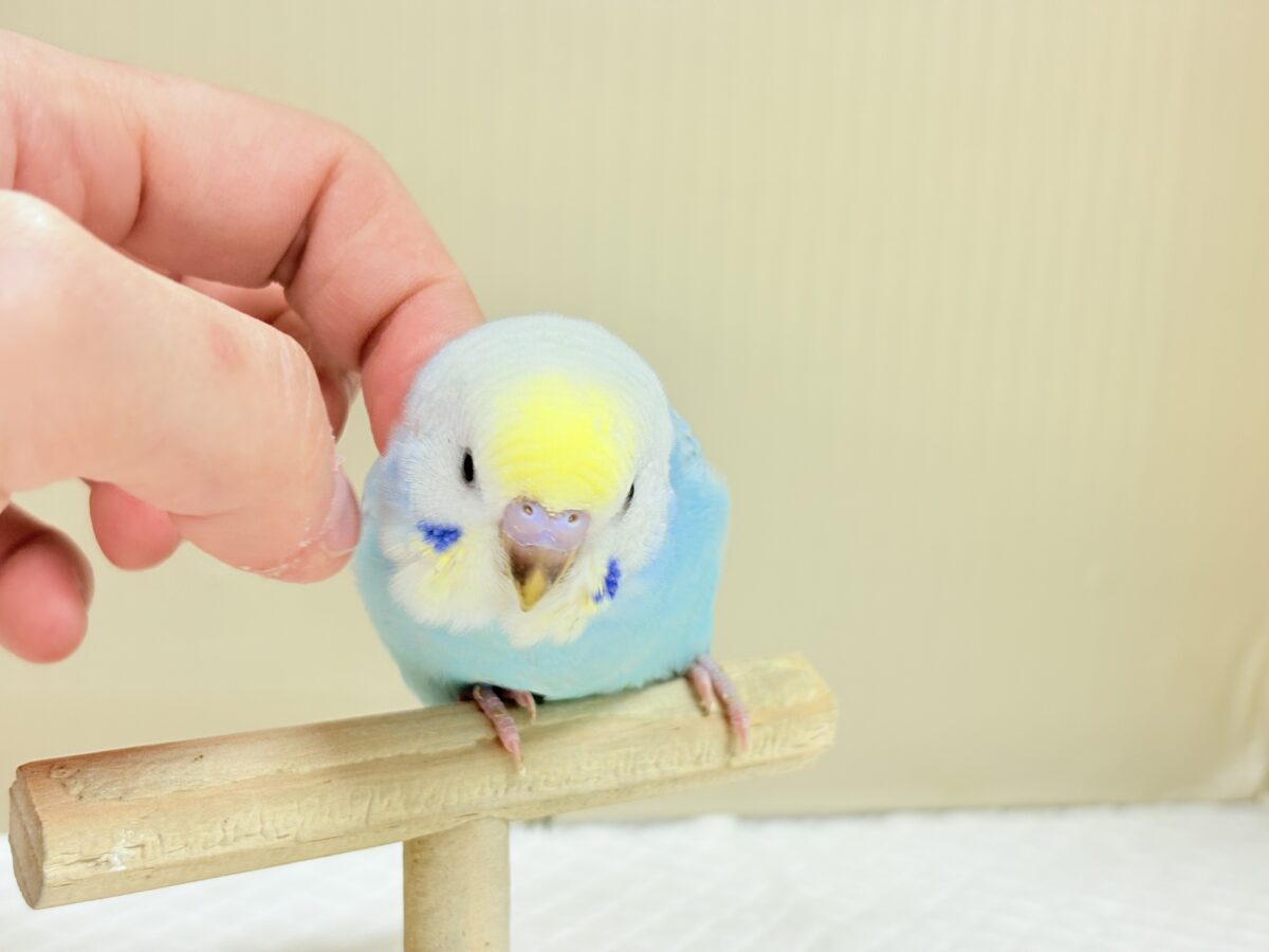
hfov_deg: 36.8
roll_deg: -1.5
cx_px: 634
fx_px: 1906
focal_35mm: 52
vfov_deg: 28.0
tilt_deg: -7.3
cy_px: 476
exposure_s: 1/84
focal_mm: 5.96
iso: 50
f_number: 1.6
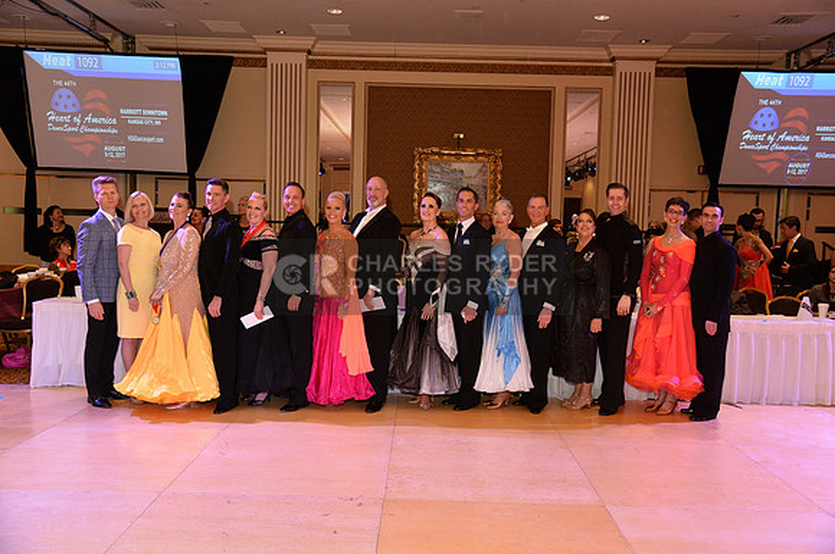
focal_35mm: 32
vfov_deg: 41.0
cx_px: 418
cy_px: 277
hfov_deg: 58.8
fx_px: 741
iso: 2000
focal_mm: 32
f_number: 5
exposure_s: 1/250
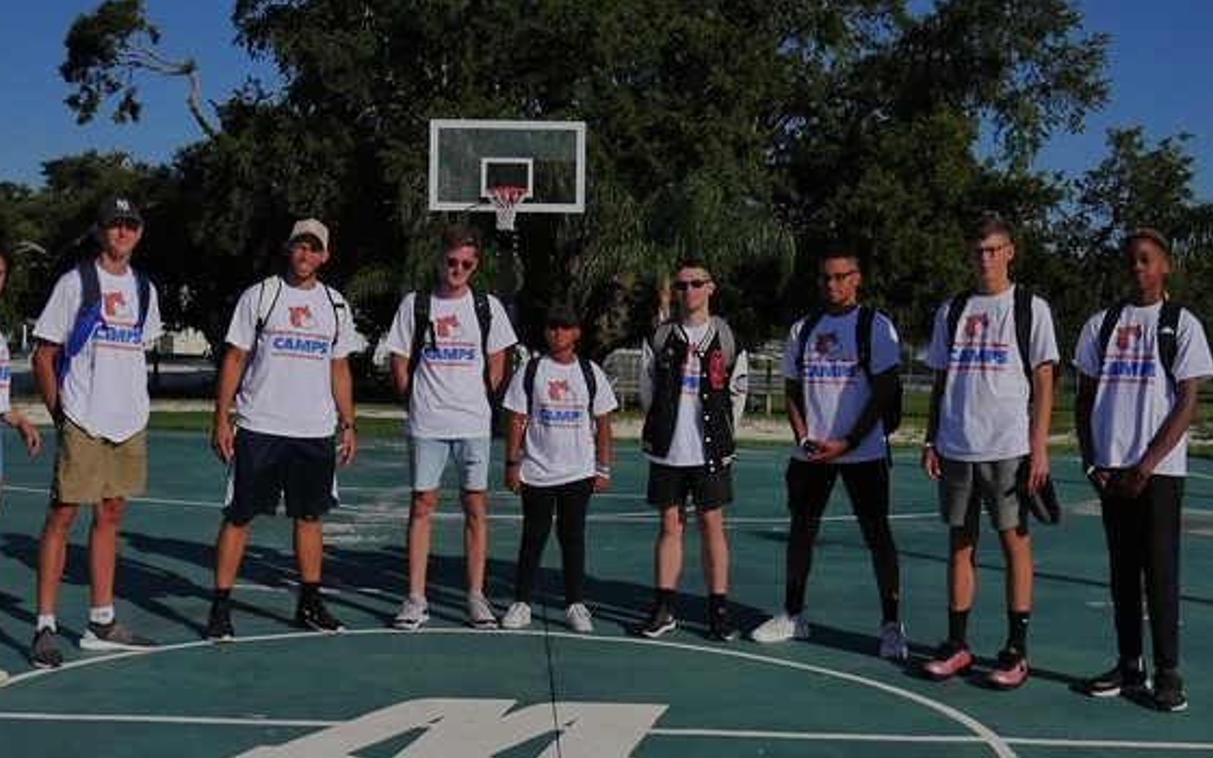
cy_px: 342
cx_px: 531
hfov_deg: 43.4
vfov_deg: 28.0
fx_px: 1521
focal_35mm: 46
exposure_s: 1/8000
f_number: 5.6
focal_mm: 19
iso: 400
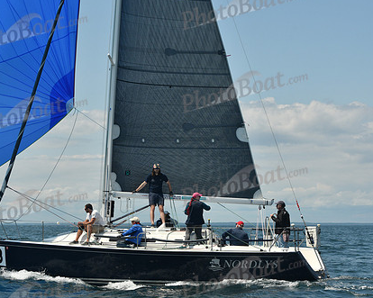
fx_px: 1015
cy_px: 149
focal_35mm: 92
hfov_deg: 20.8
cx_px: 135
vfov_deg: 16.7
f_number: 9
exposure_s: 1/640
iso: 320
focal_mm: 70
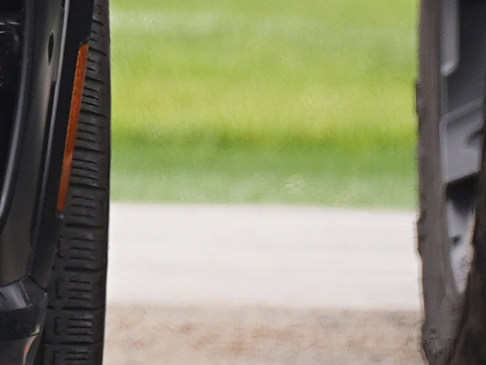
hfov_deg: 0.4
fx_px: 74860
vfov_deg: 0.3
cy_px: -391
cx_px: -953
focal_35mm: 5333
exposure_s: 1/800
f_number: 4
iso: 320
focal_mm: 600
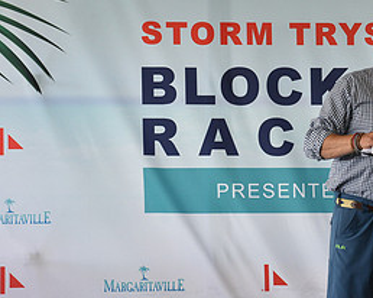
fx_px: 1633
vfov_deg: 10.4
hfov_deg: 12.8
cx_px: 396
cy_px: 141
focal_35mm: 148
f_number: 5.6
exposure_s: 1/160
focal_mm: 70
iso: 800
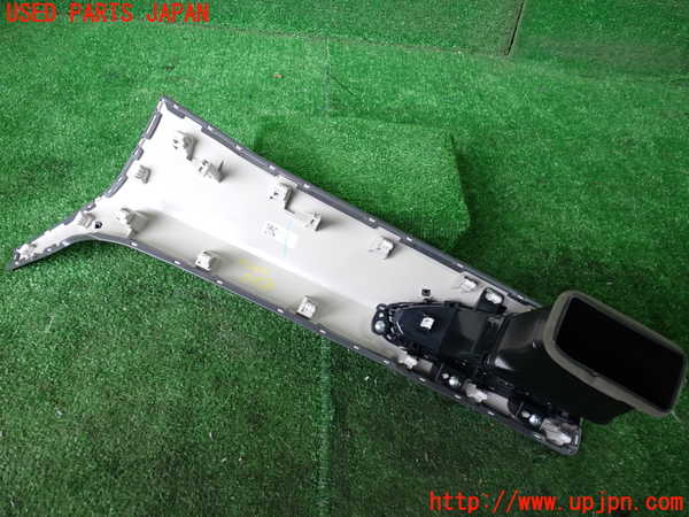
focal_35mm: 30
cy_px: 258
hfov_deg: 60.0
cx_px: 344
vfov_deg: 46.8
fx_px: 597
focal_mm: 5.4
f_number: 2.3
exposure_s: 1/30
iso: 200
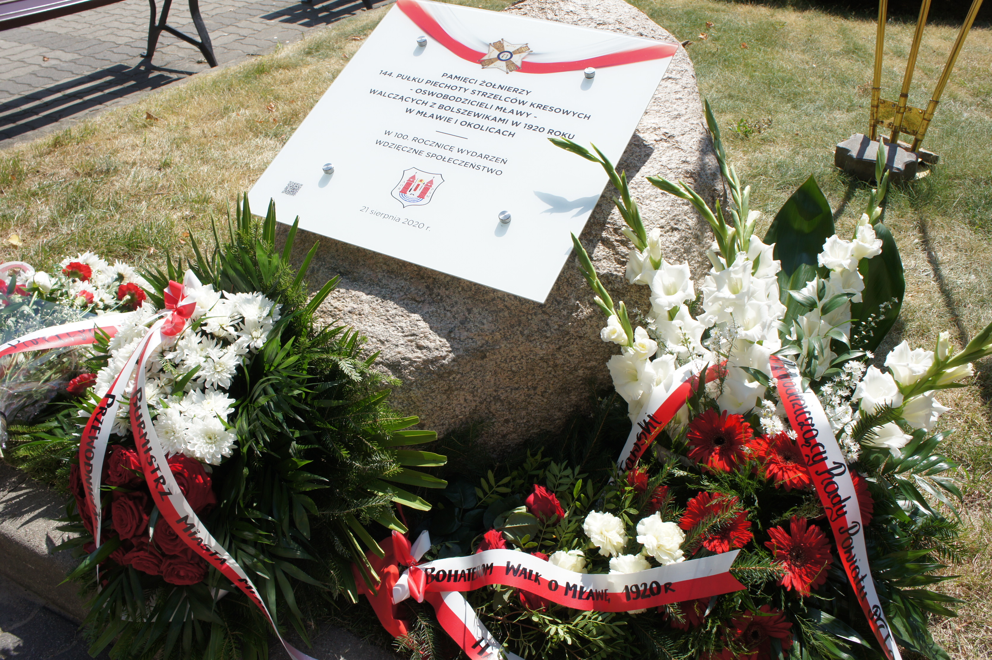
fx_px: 867
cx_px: 496
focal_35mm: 32
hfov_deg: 59.5
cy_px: 330
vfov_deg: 41.6
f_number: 8
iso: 200
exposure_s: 1/320
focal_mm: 21
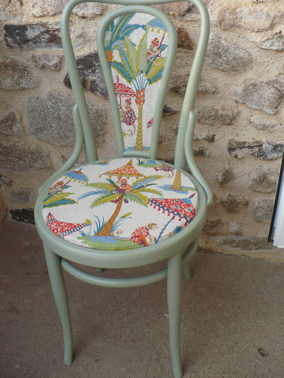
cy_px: 182
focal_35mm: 39
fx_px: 427
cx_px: 144
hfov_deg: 36.8
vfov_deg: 47.9
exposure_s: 1/200
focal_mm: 6.1
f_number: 2.8
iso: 100
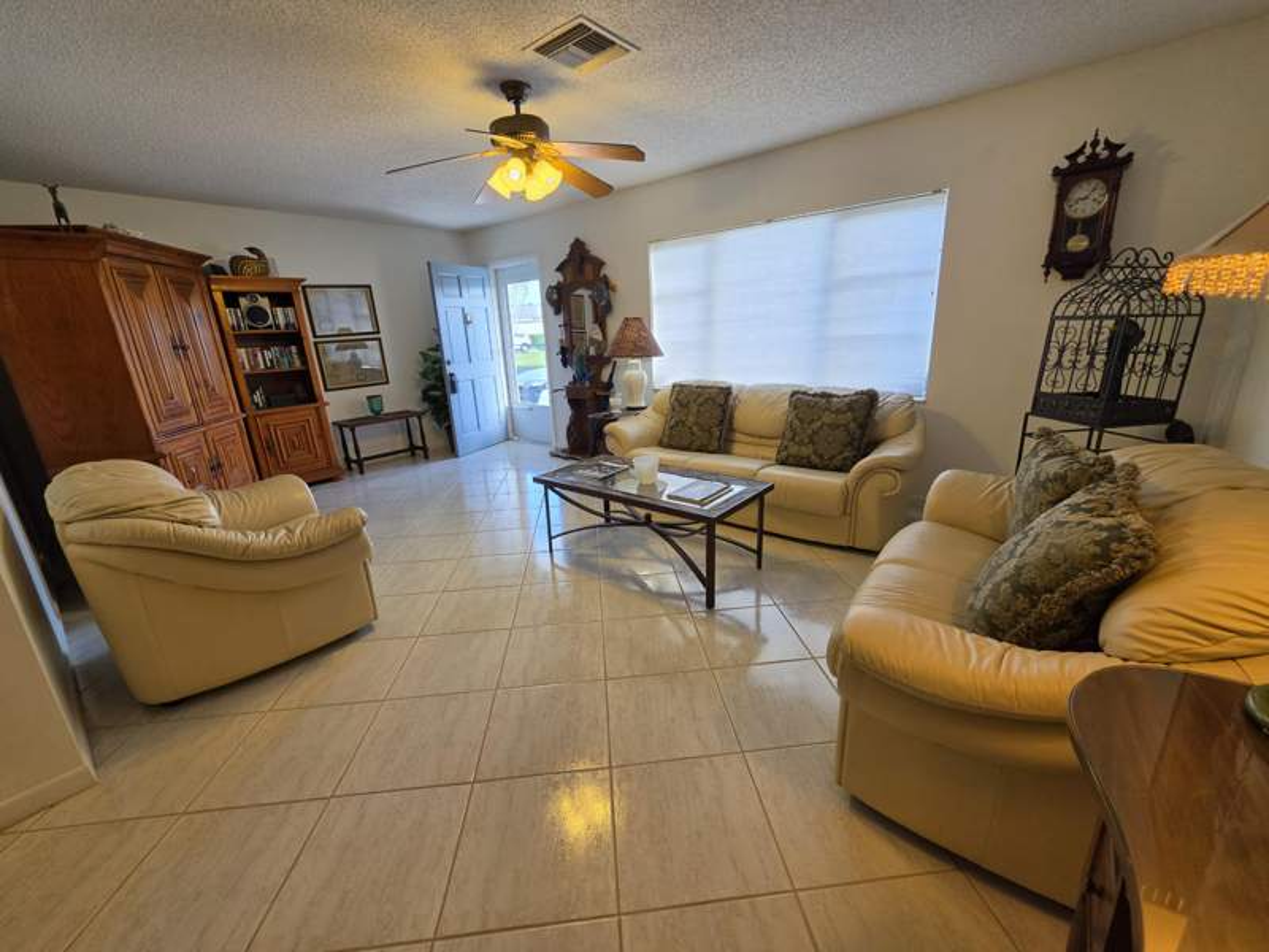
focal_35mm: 13
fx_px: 477
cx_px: 634
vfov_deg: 89.9
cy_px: 476
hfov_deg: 106.2
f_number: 1.9
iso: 80
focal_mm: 2.2
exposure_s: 1/120
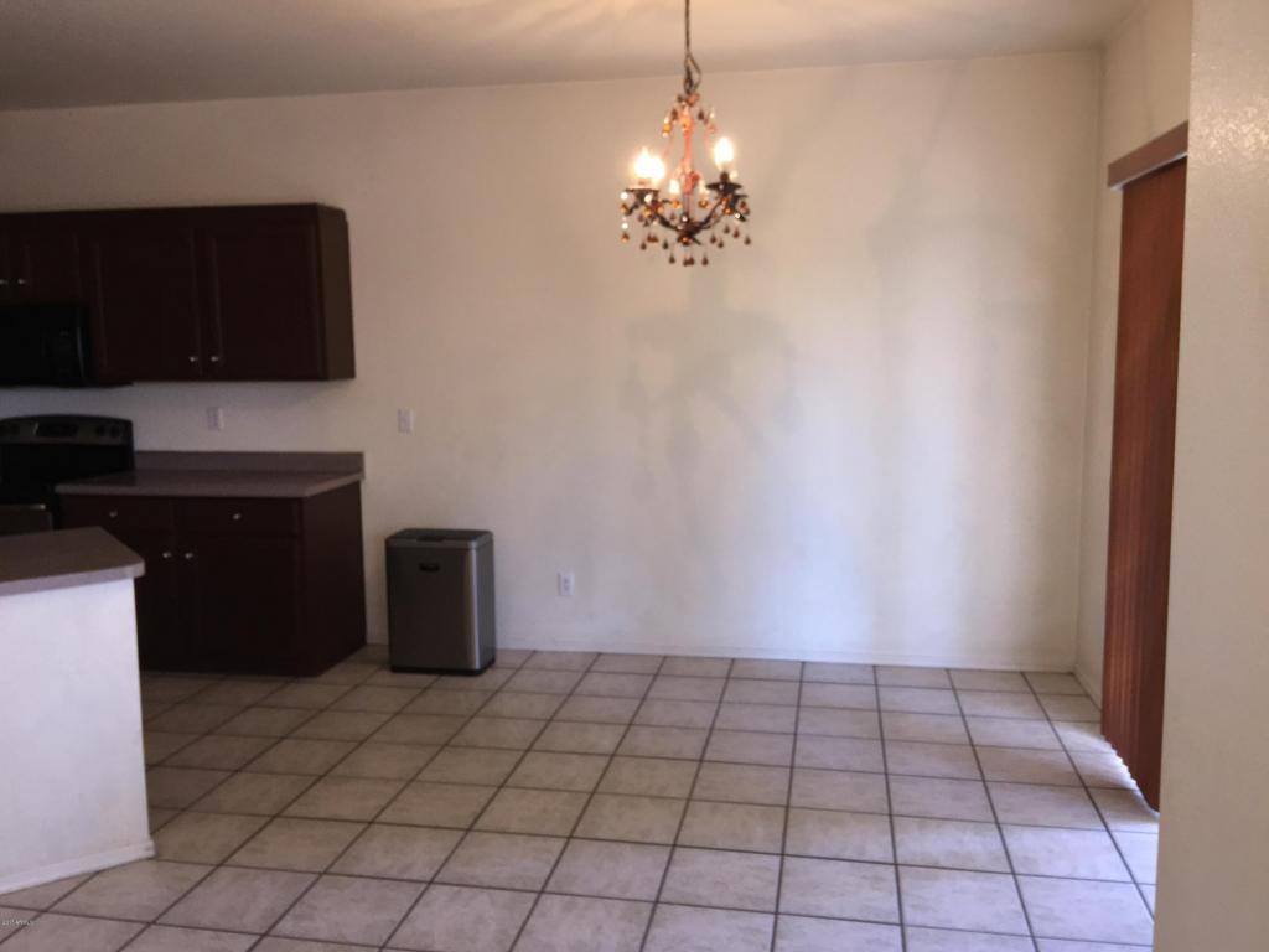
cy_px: 476
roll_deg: +0.3
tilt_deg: -6.5
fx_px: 1063
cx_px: 634
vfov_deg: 48.2
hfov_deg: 61.7
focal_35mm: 29
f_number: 2.2
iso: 64
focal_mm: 4.15
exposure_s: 1/30
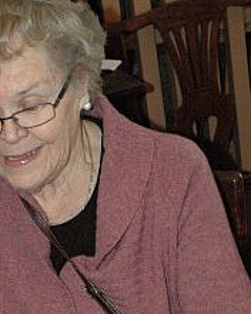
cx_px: 44
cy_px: 280
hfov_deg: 11.7
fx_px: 1216
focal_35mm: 131
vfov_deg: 14.6
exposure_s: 1/60
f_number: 5
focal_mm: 34
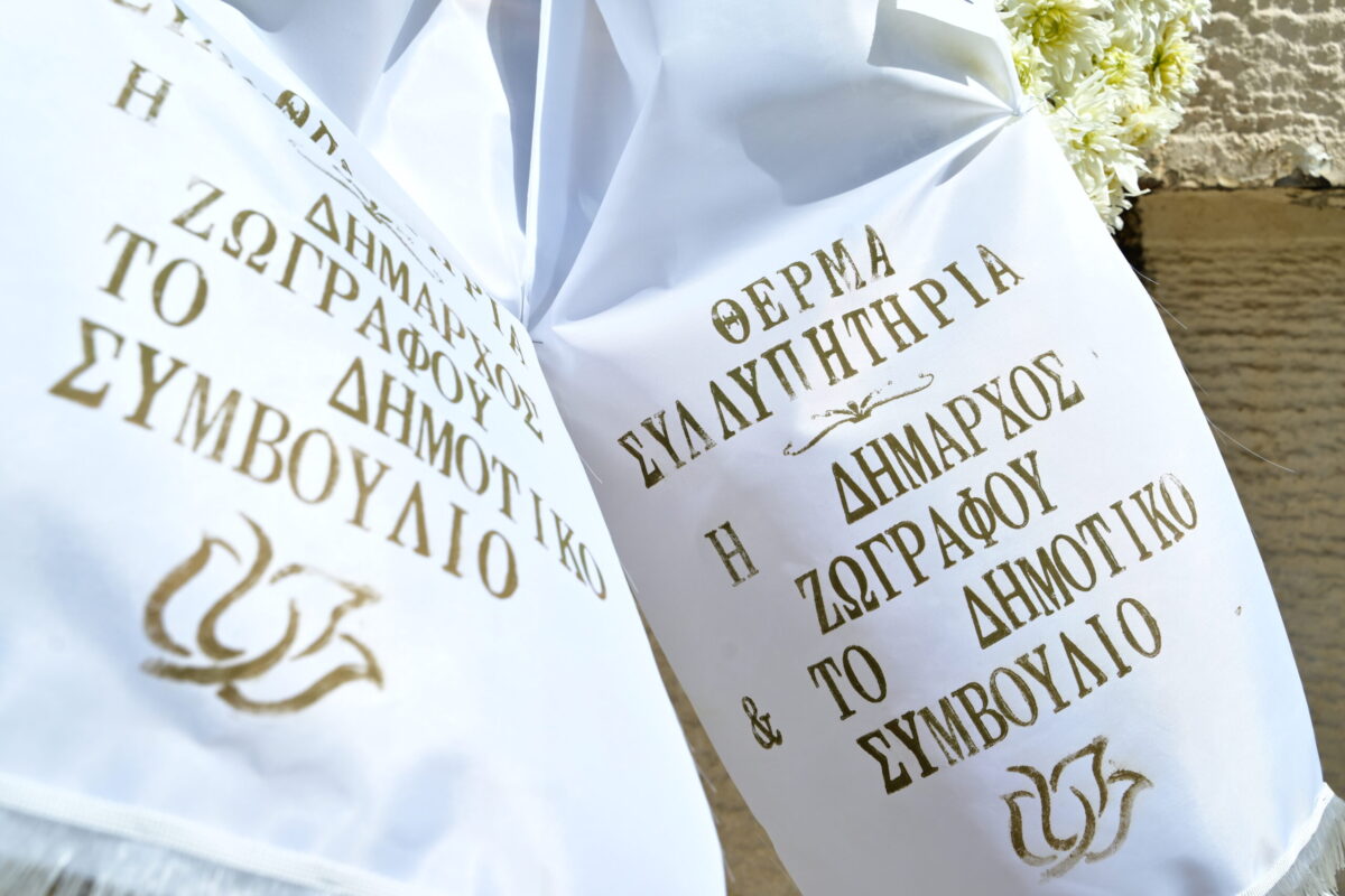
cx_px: 672
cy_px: 448
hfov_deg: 51.9
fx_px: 1382
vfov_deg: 35.9
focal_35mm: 37
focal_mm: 37
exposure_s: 1/1000
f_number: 5.6
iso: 200
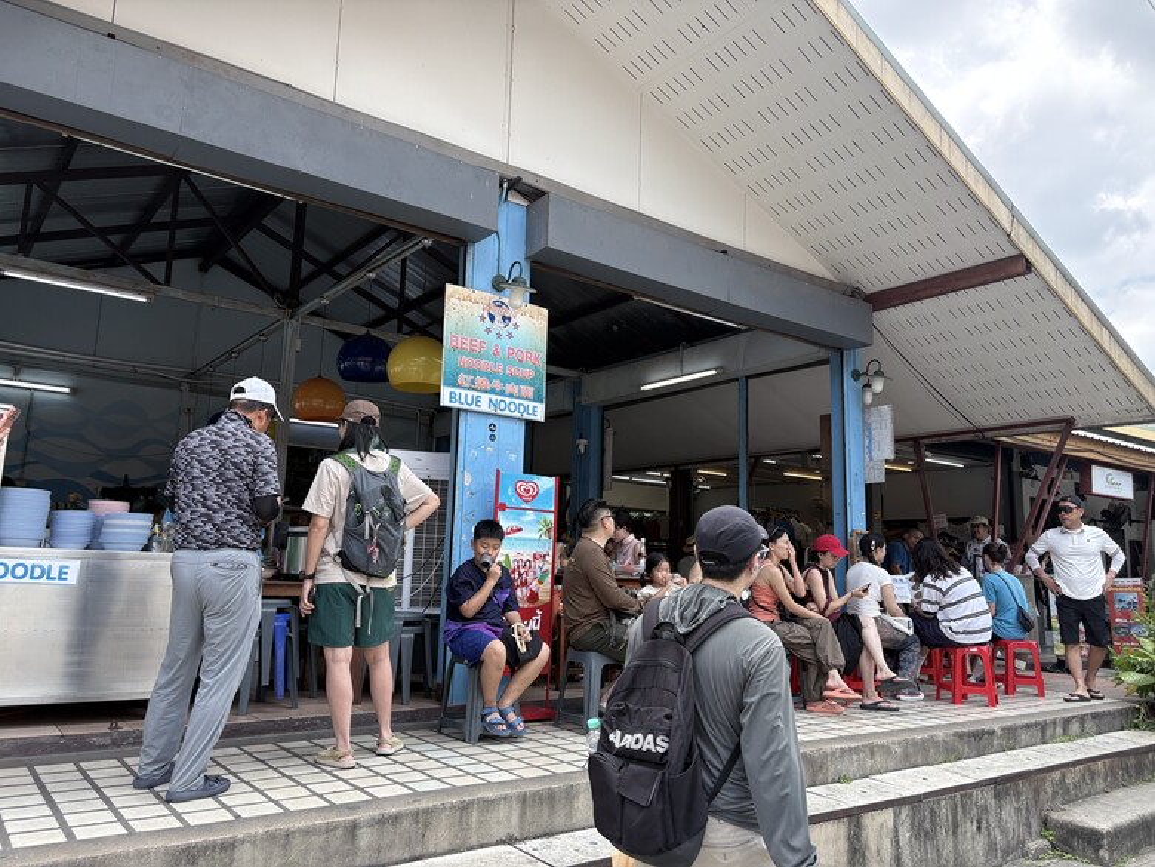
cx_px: 578
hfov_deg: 67.3
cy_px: 434
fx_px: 868
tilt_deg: +8.3
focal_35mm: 26
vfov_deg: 53.1
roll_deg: +0.2
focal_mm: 5.96
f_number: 1.6
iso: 50
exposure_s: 1/507
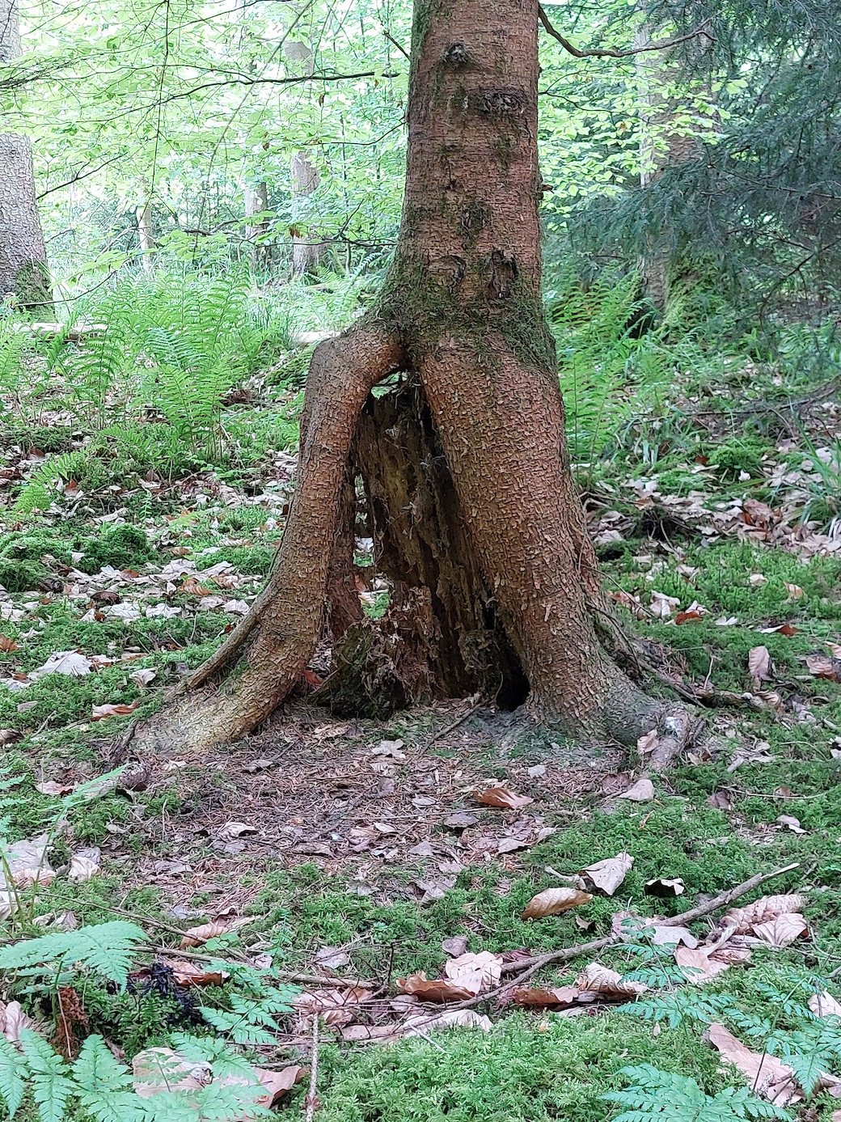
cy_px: 561
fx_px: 810
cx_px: 420
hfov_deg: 54.9
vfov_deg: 69.4
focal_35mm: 25
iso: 160
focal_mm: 5.23
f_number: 1.8
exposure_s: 1/50
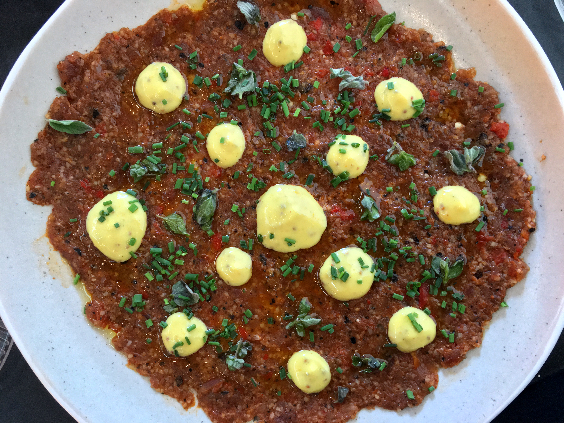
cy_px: 212
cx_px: 282
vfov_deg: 48.2
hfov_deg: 61.7
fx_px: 472
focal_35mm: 29
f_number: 2.2
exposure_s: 1/33
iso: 160
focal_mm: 4.2
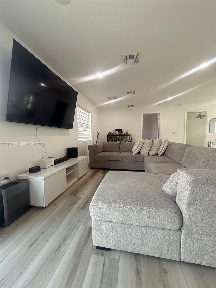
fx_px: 116
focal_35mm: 14
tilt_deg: -3.4
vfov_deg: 102.1
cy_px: 144
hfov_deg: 85.7
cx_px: 108
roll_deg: -0.2
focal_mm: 2.22
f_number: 2.2
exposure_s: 1/120
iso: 160
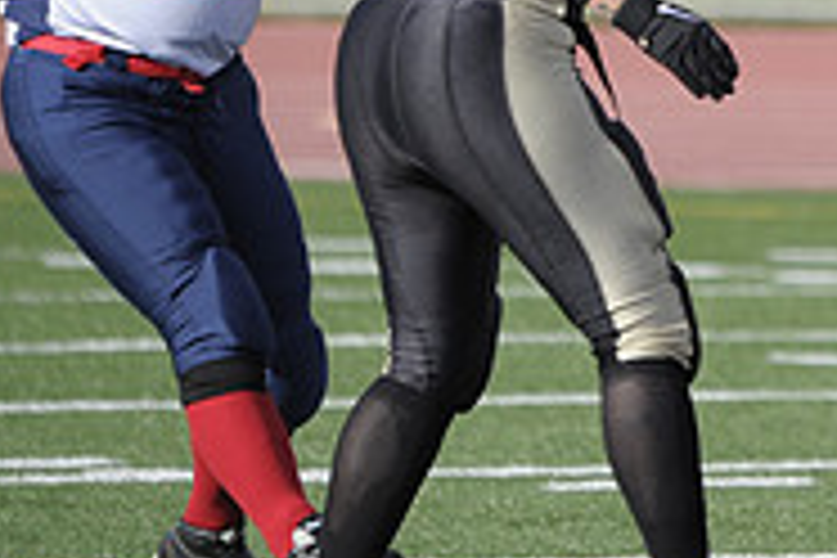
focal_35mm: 1246
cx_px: 1062
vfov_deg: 1.1
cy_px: 266
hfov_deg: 1.7
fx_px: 28967
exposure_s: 1/1000
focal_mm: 400
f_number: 7.1
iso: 400
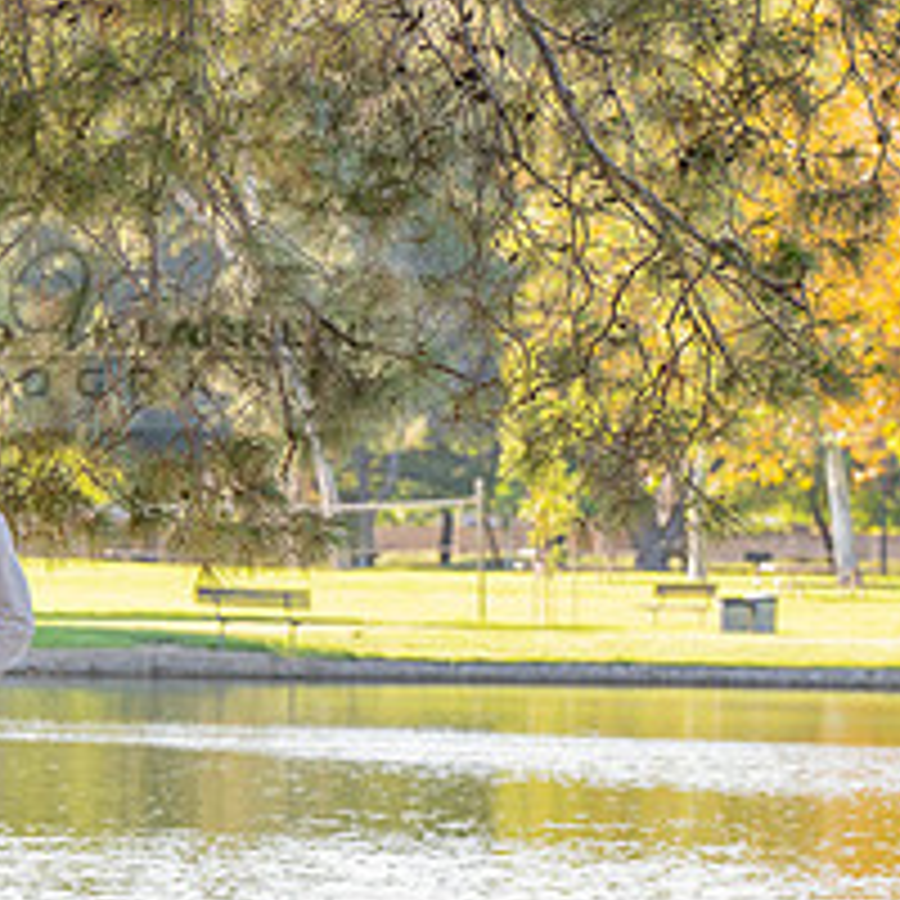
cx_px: 32
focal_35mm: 357
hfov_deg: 4.9
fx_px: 10501
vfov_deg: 4.9
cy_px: 322
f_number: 5.6
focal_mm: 145
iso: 200
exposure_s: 1/200
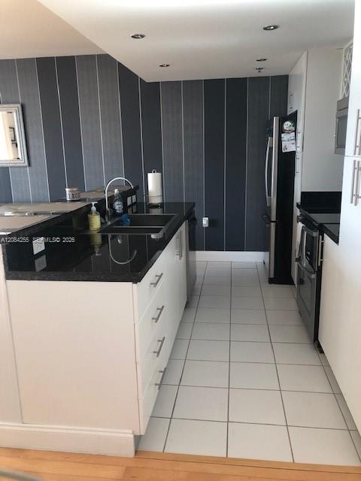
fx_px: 389
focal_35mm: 28
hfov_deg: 49.7
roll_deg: +1.3
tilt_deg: -13.2
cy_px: 240
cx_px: 180
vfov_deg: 63.4
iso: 25
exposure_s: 1/30
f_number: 1.8
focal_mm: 3.99
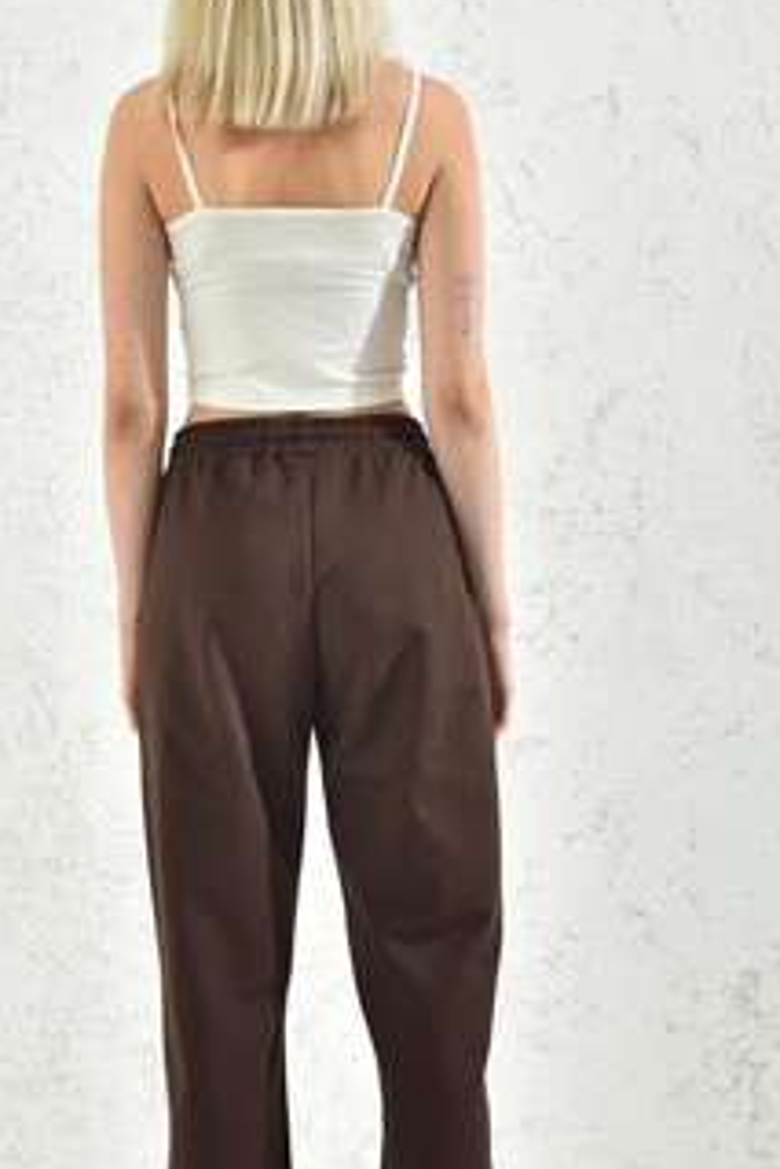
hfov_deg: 19.2
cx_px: 330
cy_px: 616
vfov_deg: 28.4
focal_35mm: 71
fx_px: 2305
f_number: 7.1
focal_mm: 42
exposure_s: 1/160
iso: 100
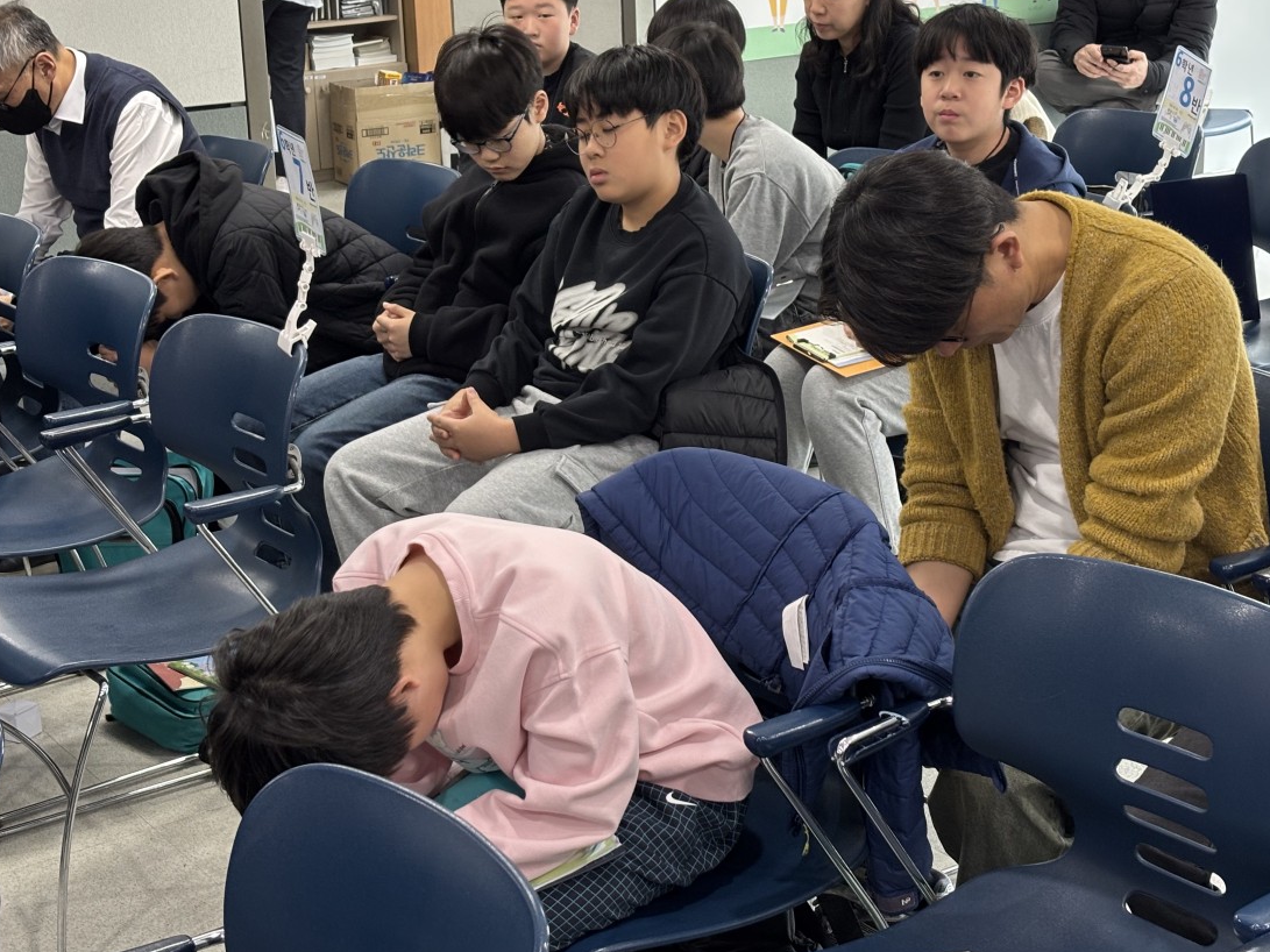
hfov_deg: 31.7
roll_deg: +1.2
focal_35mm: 61
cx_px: 646
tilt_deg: -16.5
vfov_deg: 24.0
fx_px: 2238
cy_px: 417
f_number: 1.6
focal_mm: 5.96
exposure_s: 1/40
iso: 125
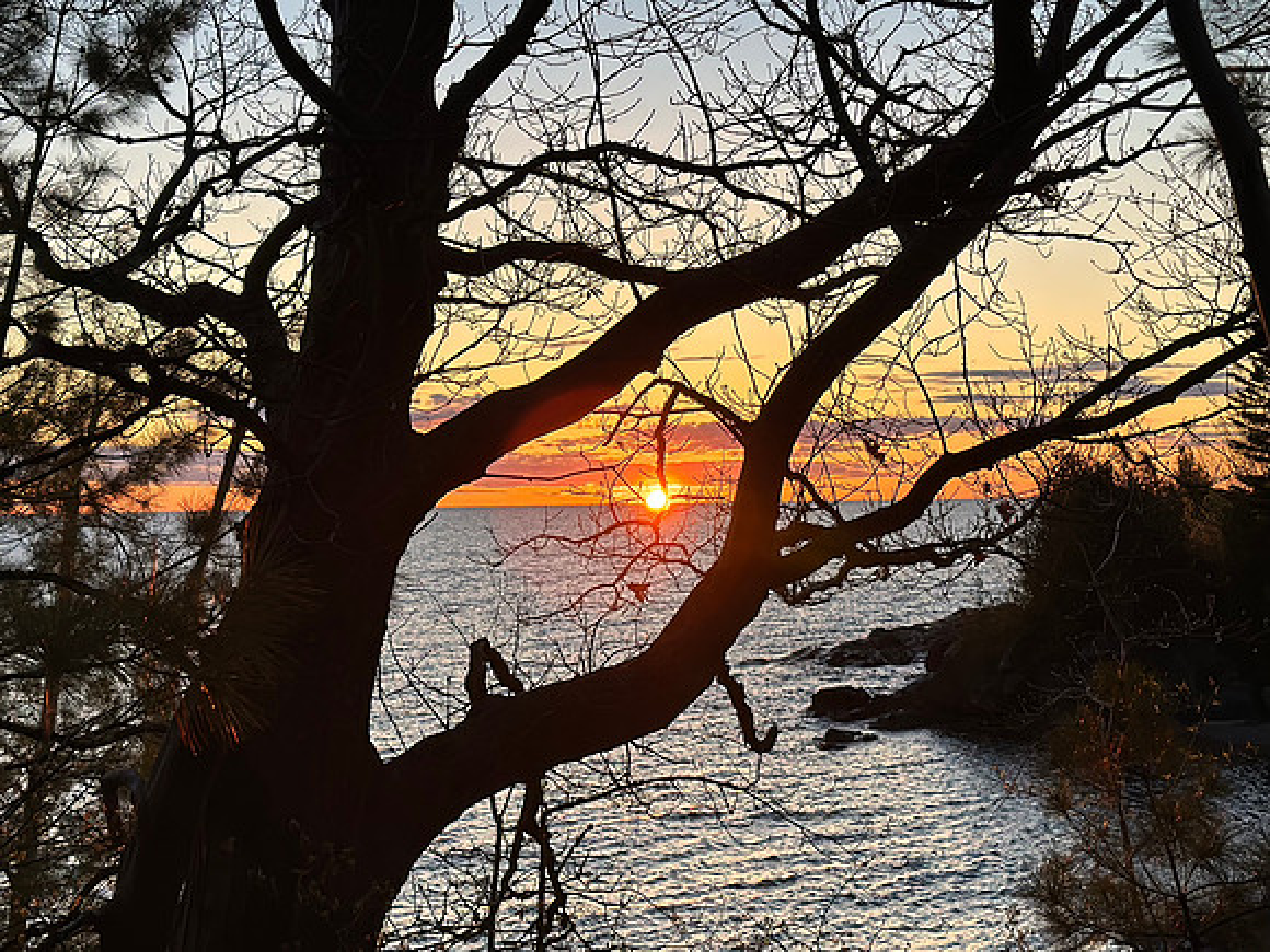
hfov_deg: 39.7
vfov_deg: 30.3
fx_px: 1761
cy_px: 476
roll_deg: +1.7
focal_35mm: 48
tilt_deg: +0.4
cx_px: 635
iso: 80
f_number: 1.78
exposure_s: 1/980
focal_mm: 6.86
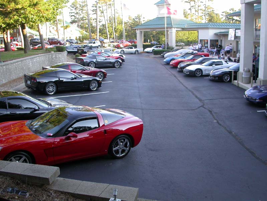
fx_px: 293
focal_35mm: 38
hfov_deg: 49.0
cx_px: 134
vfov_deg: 37.7
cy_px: 100
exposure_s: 1/74.8
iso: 100
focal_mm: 7.85
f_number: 3.3
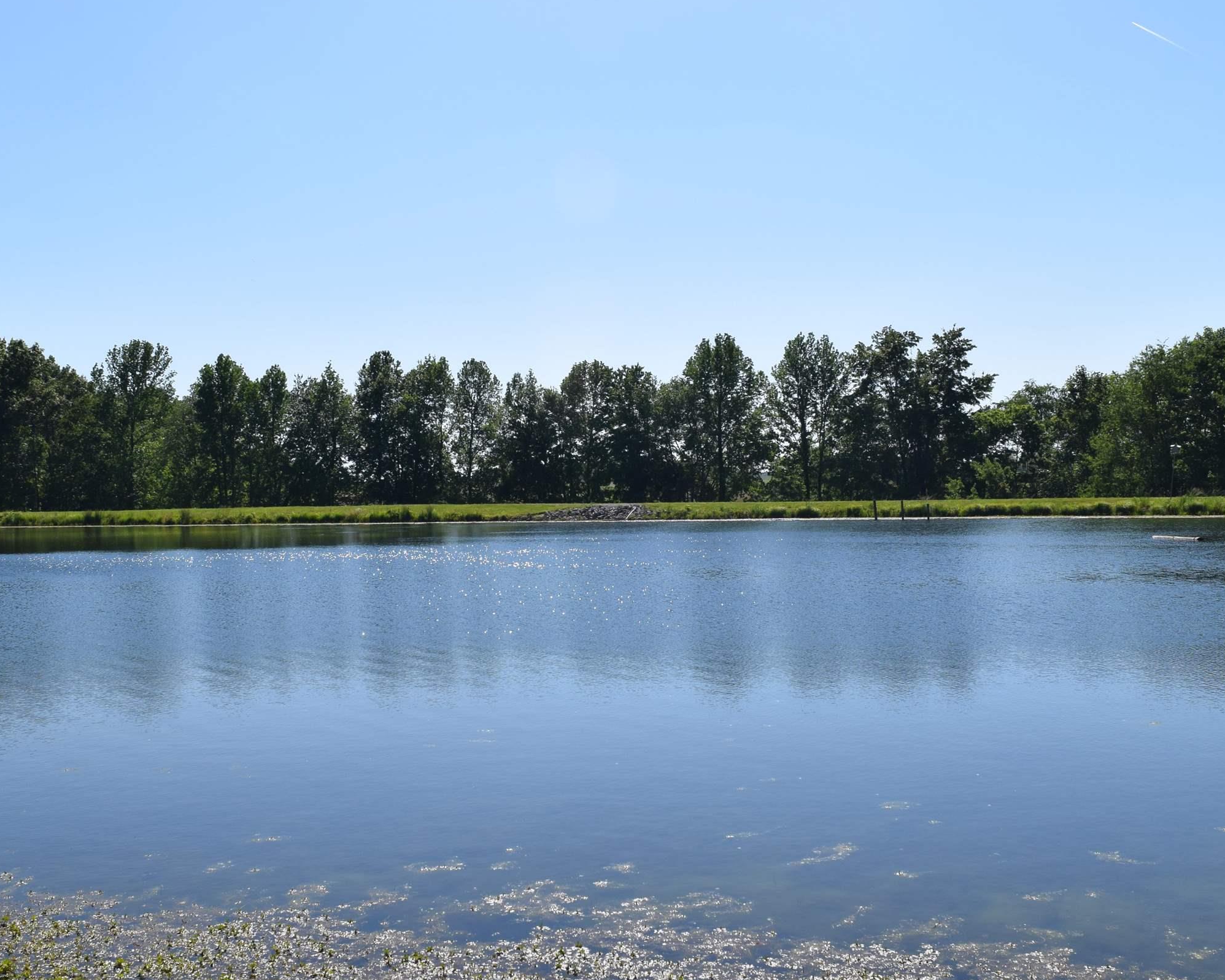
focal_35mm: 39
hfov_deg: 46.8
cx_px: 555
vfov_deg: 38.2
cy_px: 512
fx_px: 1414
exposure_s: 1/400
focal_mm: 18
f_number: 10
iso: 200
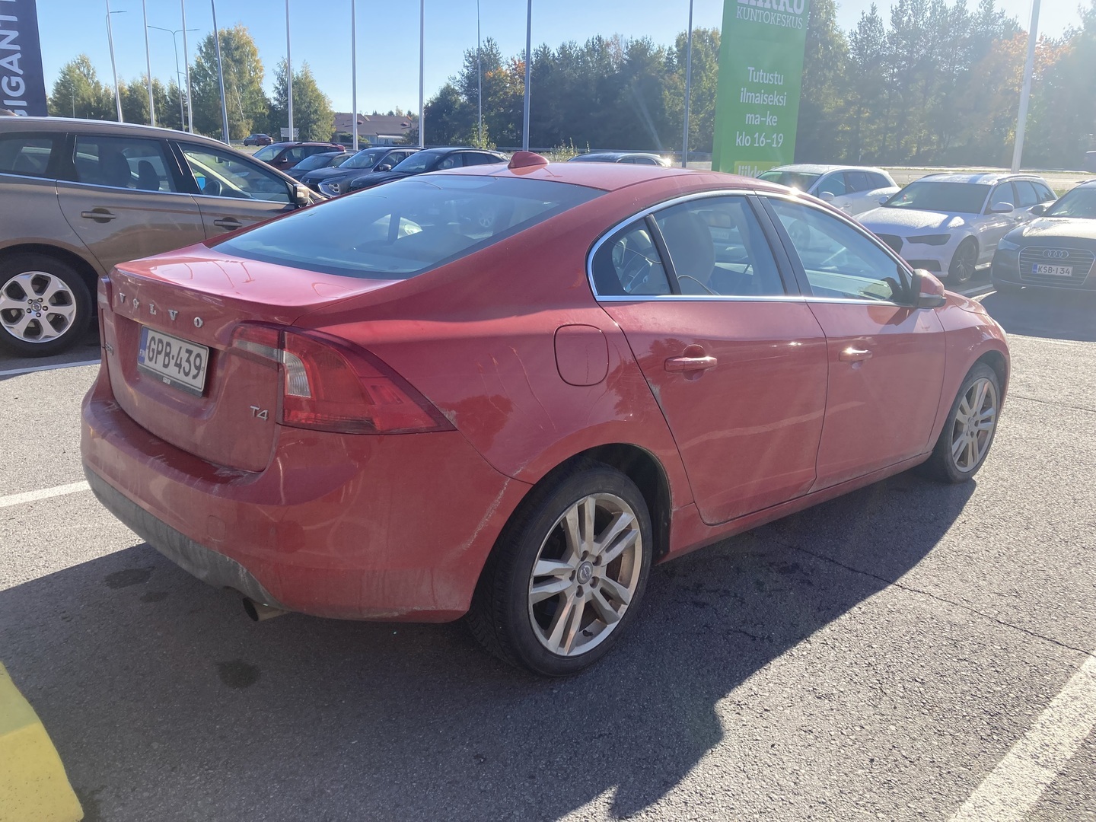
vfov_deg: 49.7
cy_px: 411
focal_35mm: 28
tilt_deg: -15.6
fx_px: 887
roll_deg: -1.8
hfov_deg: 63.4
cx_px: 548
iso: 20
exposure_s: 1/960
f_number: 1.8
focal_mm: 3.99
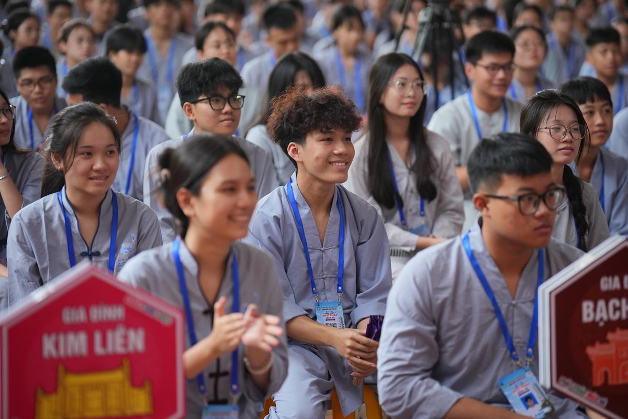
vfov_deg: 10.2
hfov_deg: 15.2
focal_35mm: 135
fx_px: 2355
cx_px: 314
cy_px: 210
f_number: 2.8
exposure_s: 1/200
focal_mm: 135
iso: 1000
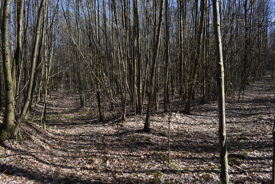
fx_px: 206
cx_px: 138
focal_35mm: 27
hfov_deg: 67.4
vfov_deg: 48.0
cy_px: 92
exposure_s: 1/250
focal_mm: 18
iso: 220
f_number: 8
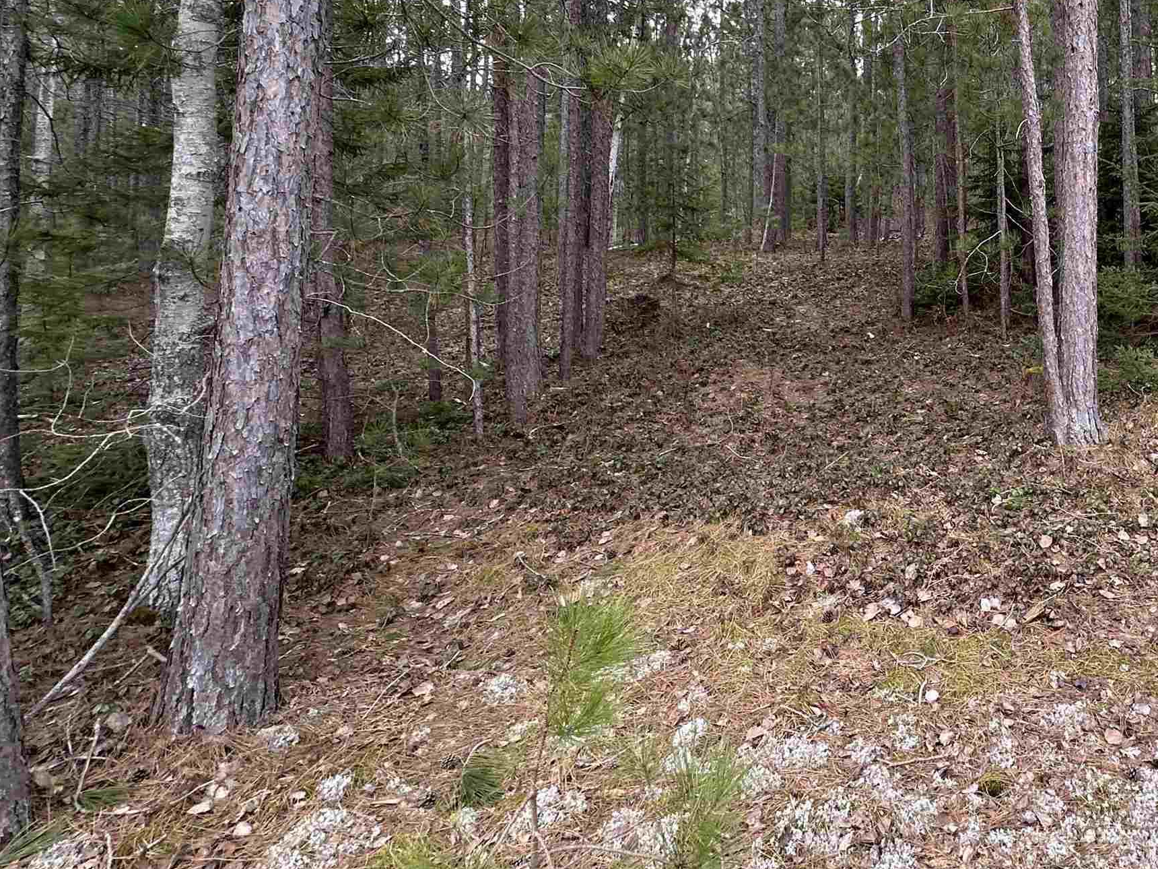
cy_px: 154
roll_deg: +1.9
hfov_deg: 62.4
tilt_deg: +3.9
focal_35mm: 25
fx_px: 836
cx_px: 957
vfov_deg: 50.9
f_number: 2.2
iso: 50
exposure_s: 1/99
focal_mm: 2.22
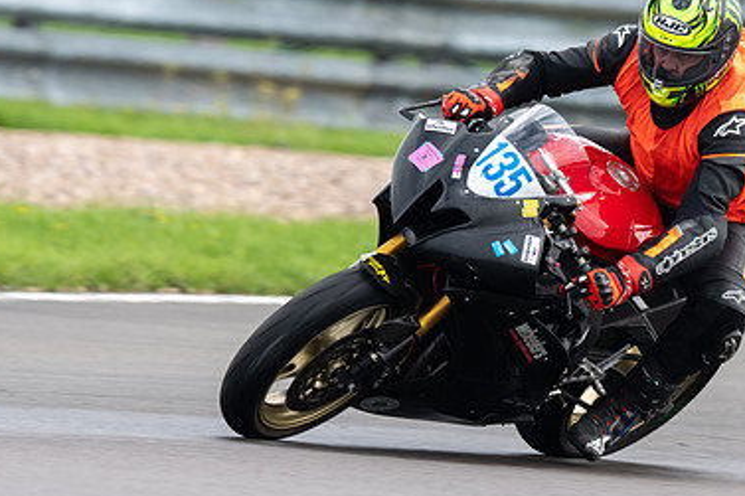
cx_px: 543
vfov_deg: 0.8
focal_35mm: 1654
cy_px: 302
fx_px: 34212
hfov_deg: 1.2
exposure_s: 1/500
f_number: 5.6
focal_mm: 600
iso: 200
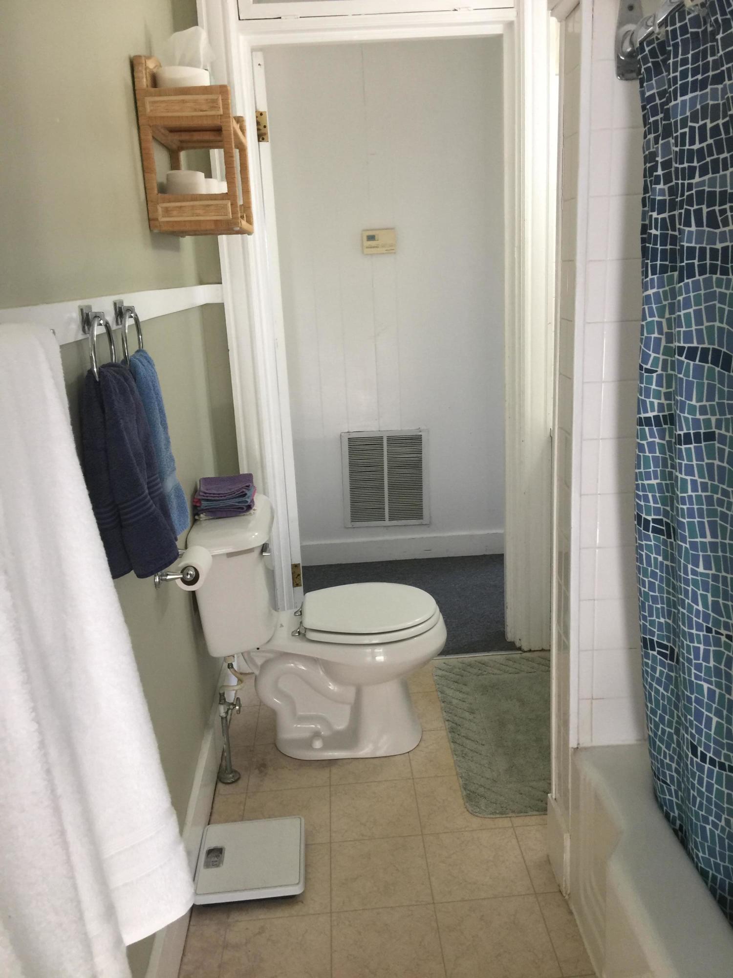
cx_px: 366
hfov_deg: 48.2
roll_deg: +3.5
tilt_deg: -14.4
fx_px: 819
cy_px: 489
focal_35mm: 29
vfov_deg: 61.7
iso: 40
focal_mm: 4.15
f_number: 2.2
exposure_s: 1/15
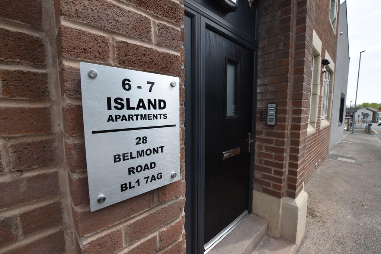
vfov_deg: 77.3
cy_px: 127
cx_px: 190
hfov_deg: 100.4
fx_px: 159
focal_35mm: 15
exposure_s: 1/200
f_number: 7.1
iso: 100
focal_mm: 10
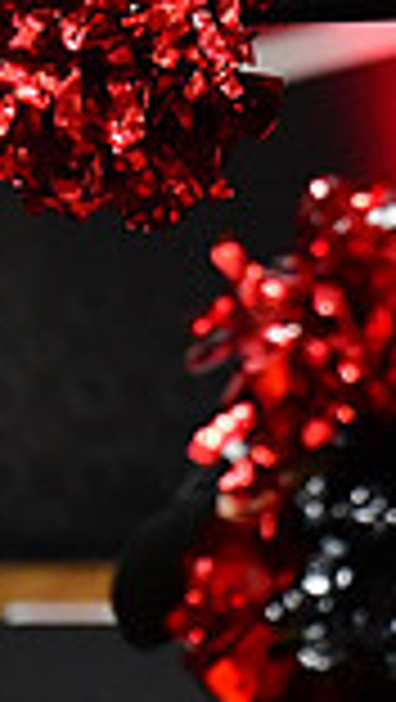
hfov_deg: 1.2
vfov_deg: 2.0
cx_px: 1130
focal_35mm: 1054
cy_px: -29
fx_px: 19633
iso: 4000
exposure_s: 1/500
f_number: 3.5
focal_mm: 180
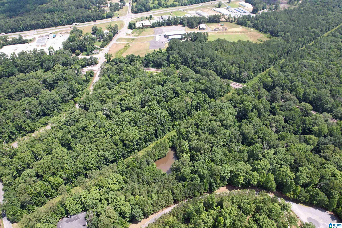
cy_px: 114
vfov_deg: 57.2
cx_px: 171
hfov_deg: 78.6
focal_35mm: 22
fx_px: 209
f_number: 2.8
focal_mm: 8.38
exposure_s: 1/725
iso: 100
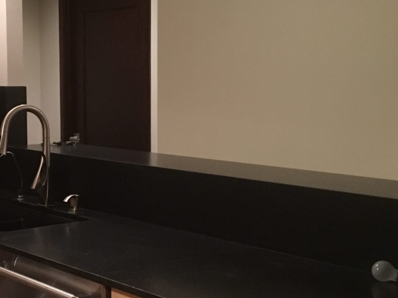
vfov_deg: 20.7
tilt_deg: -6.1
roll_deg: +0.8
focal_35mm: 71
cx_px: 41
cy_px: 147
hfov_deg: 26.5
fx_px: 816
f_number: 2.2
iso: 200
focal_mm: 4.15
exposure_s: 1/17
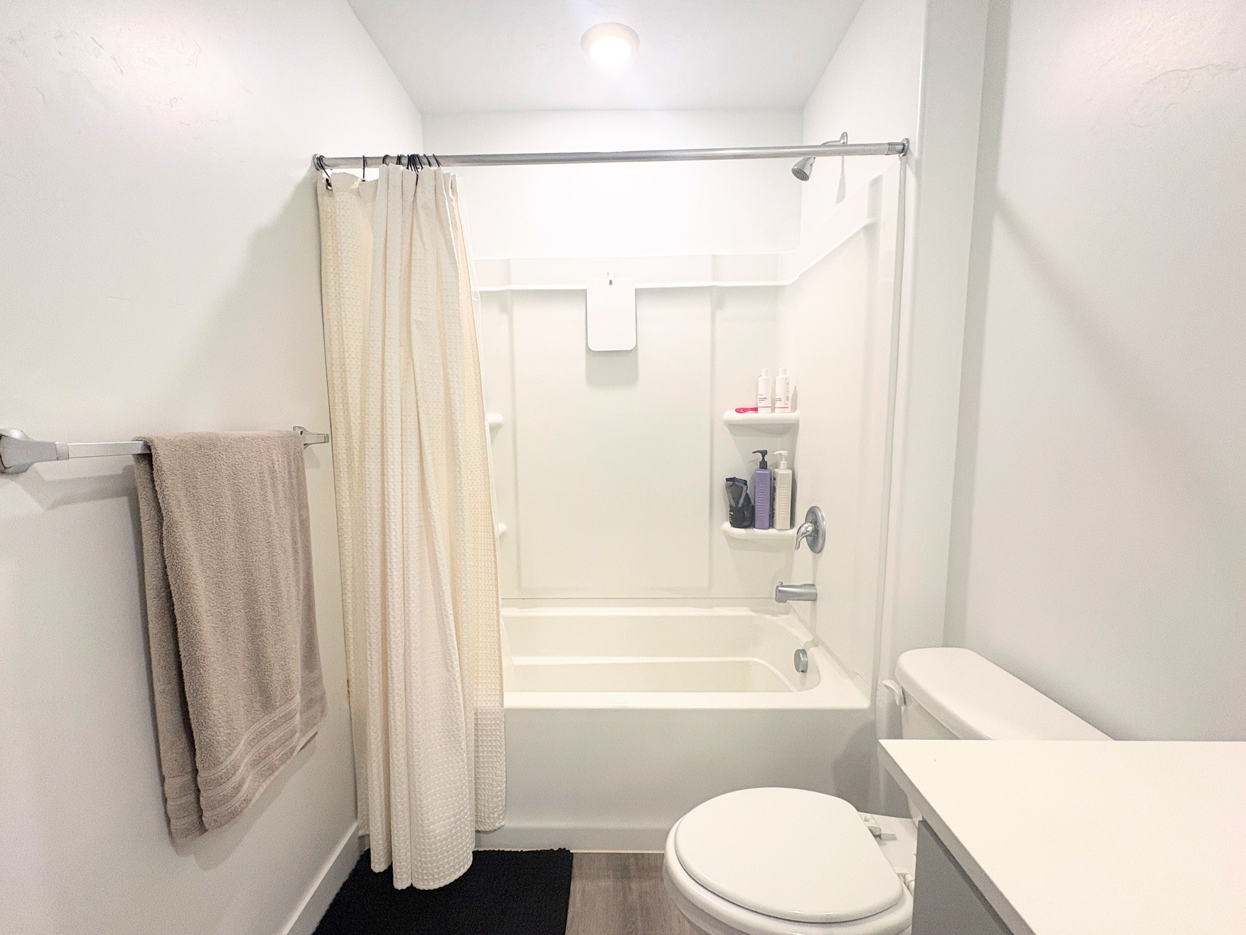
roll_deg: +0.2
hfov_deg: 98.1
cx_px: 608
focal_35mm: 15
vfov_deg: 81.7
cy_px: 484
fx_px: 540
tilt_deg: -6.8
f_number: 2.2
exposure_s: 1/120
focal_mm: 2.22
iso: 200
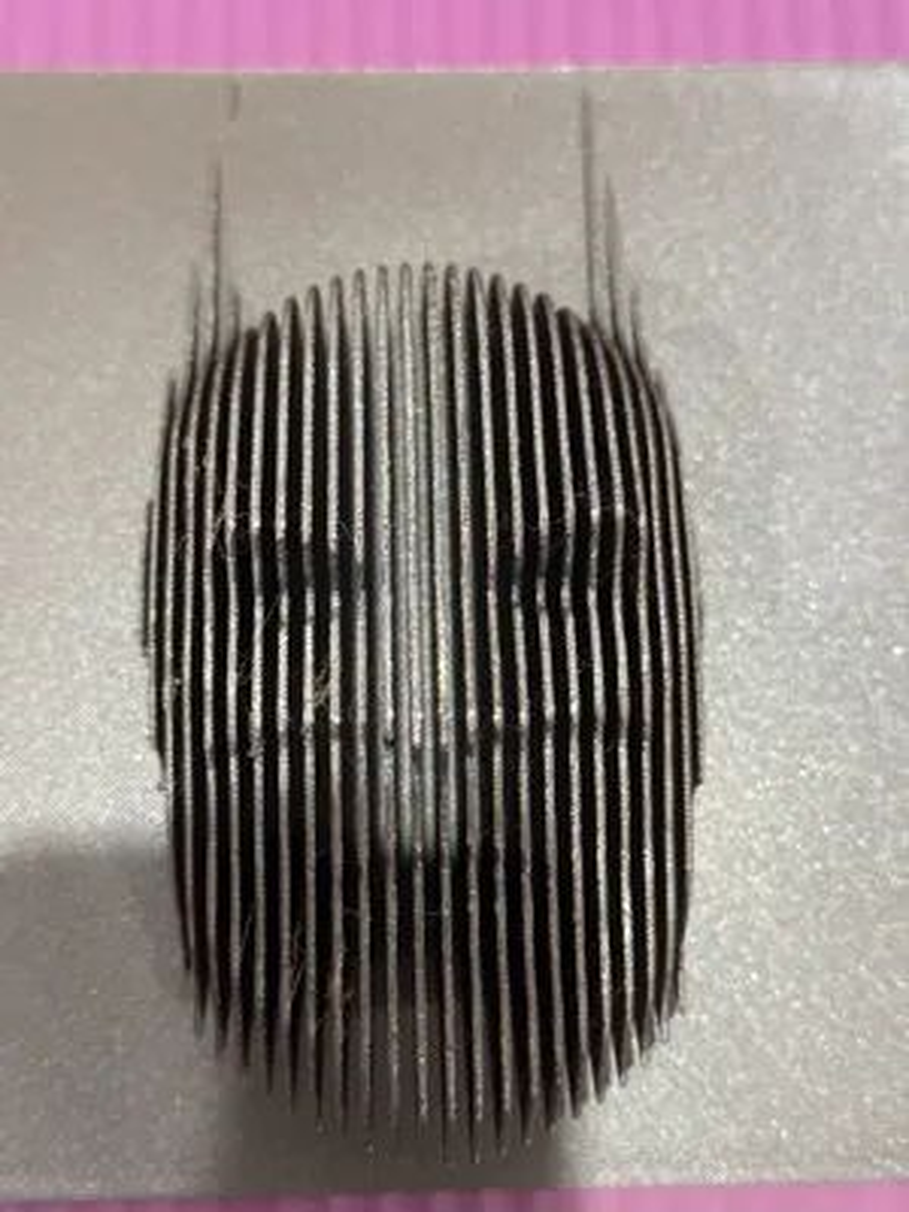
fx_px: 1681
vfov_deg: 39.7
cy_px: 606
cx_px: 454
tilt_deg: -76.3
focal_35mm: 48
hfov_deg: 30.3
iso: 640
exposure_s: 1/24
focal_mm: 6.86
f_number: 1.78
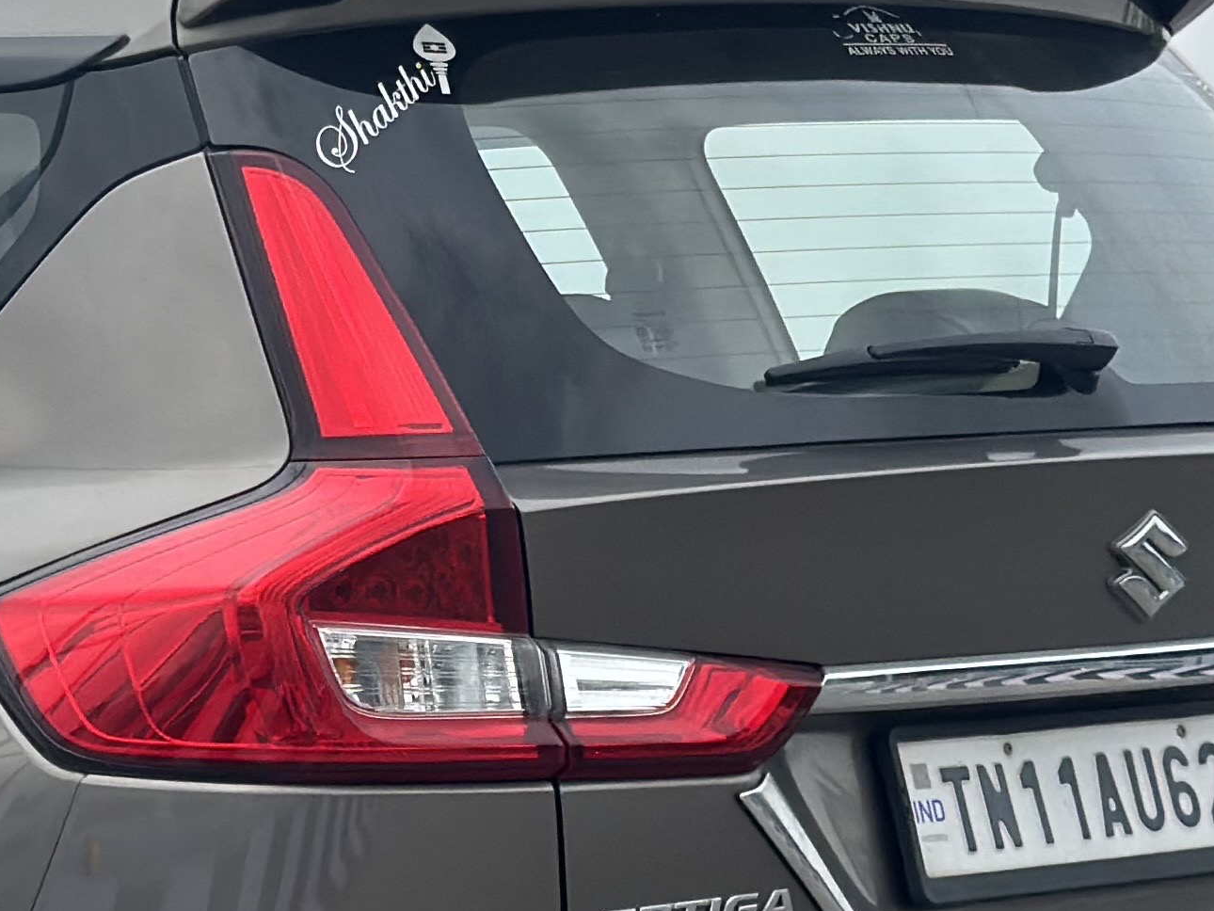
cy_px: 494
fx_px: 5262
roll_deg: +0.9
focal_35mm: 150
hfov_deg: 12.9
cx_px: -132
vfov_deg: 9.9
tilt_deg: +0.1
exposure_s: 1/1145
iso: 80
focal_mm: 6.86
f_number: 1.78
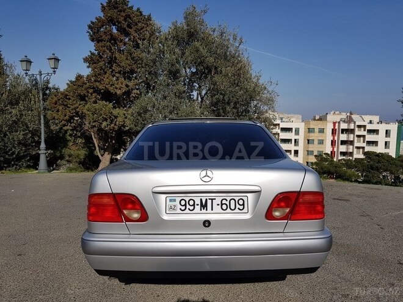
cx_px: 202
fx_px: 303
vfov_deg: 53.1
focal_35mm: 26
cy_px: 151
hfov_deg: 67.3
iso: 40
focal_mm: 4.3
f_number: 1.7
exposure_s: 1/5184
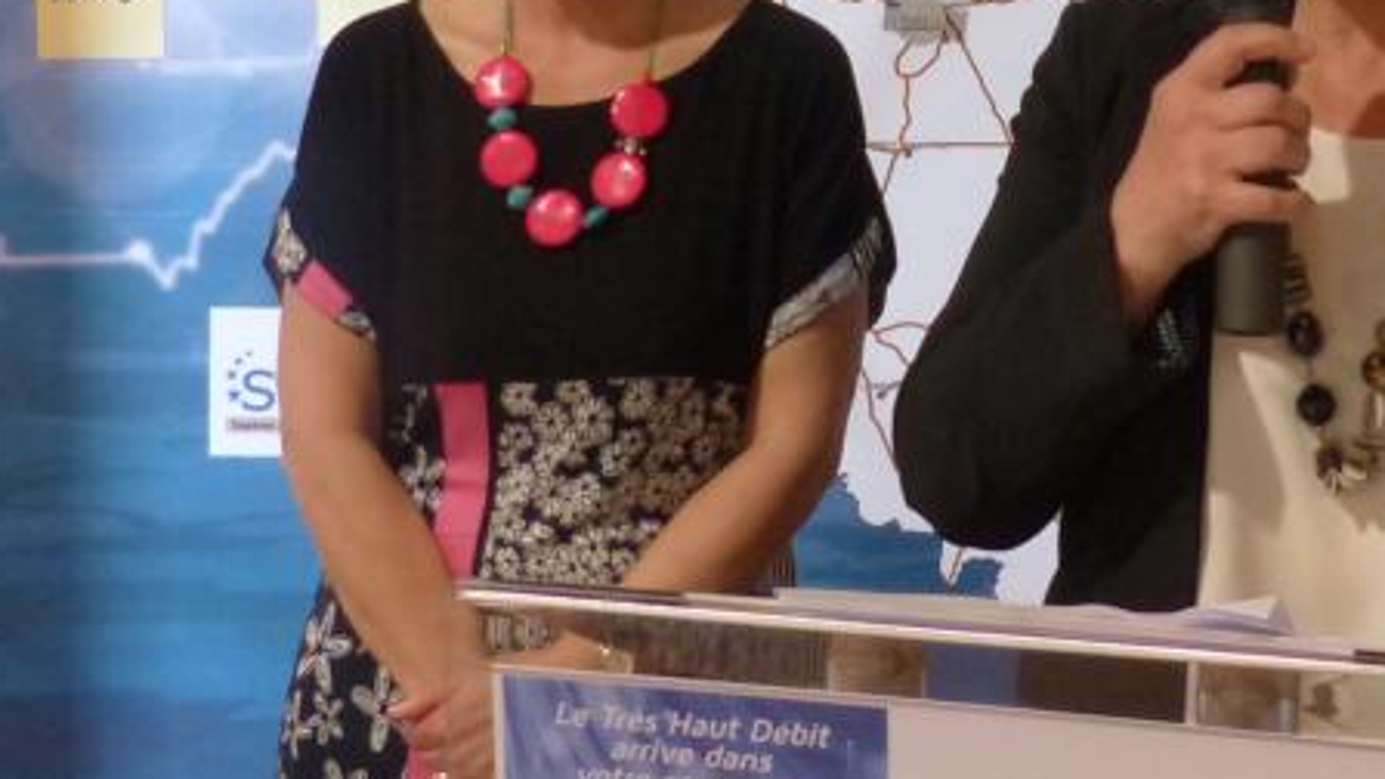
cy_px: -142
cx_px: 971
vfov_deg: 16.5
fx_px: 2571
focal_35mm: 70
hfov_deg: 29.8
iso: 400
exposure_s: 1/40
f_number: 2.8
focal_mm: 4.5
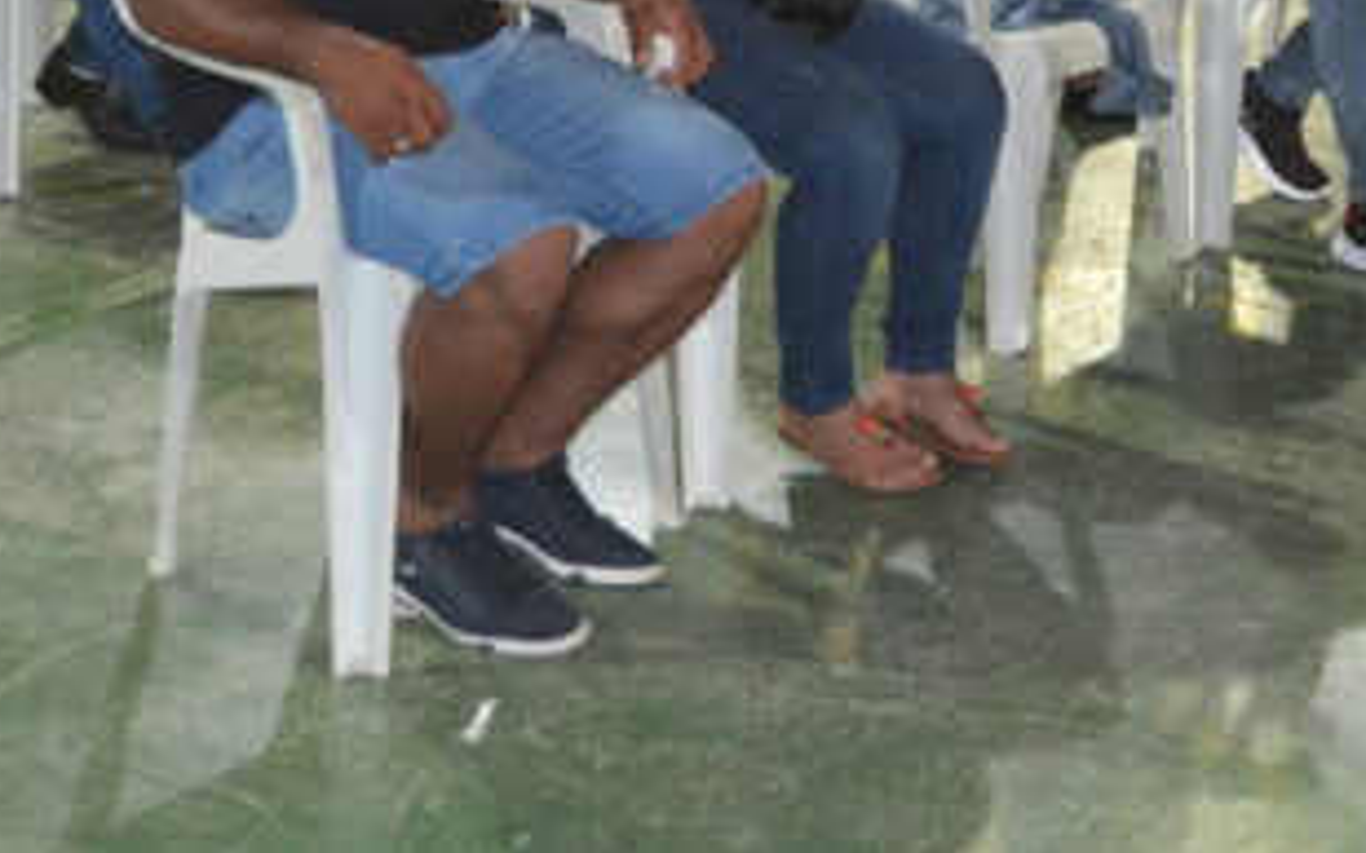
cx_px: 1021
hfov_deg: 24.0
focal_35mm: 85
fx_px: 3173
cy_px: -248
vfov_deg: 14.7
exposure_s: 1/60
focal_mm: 23
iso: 1800
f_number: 3.8
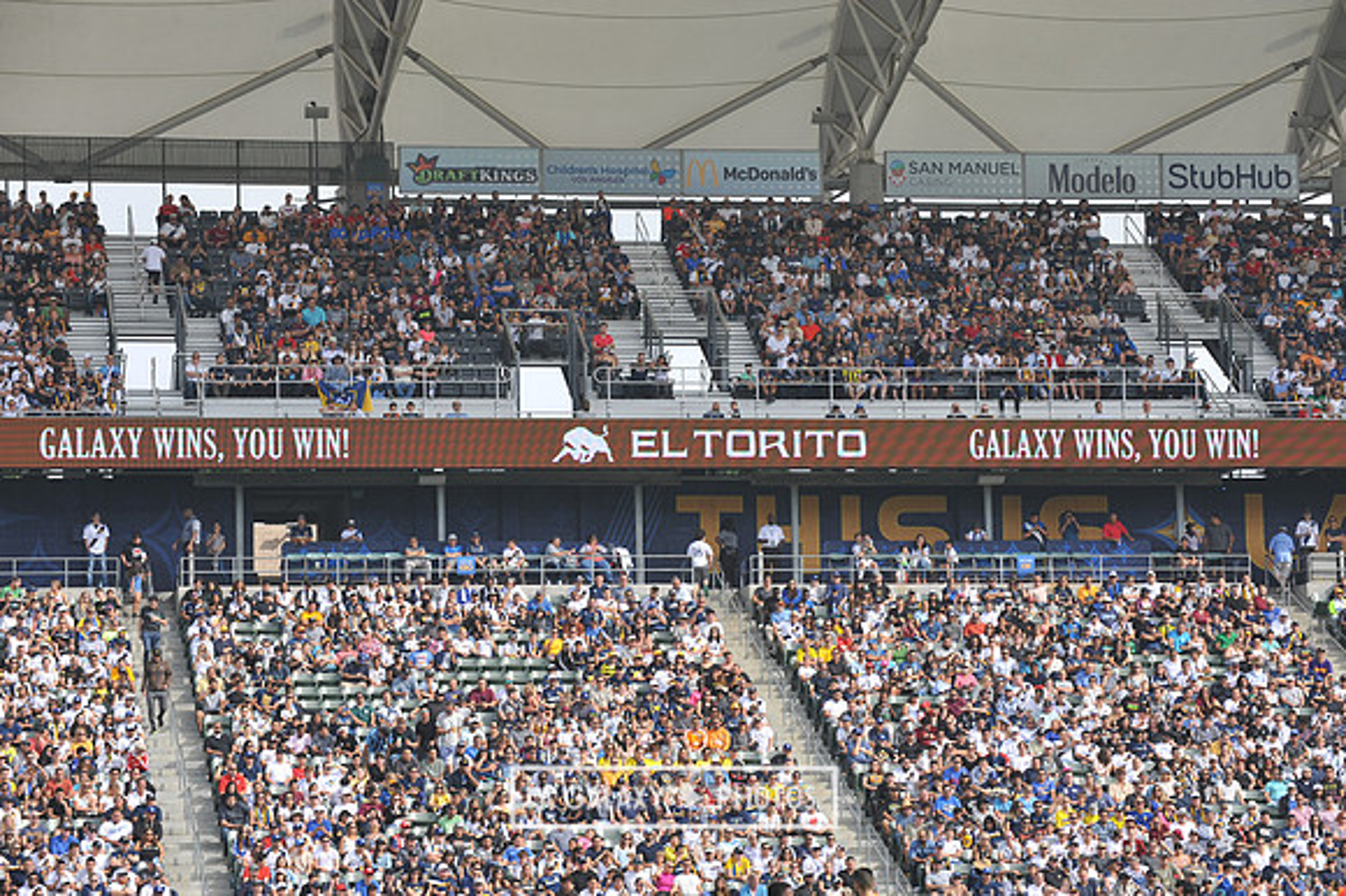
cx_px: 673
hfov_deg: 16.4
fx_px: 4671
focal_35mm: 125
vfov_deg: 11.0
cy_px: 448
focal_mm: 125
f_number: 9
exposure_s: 1/320
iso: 250
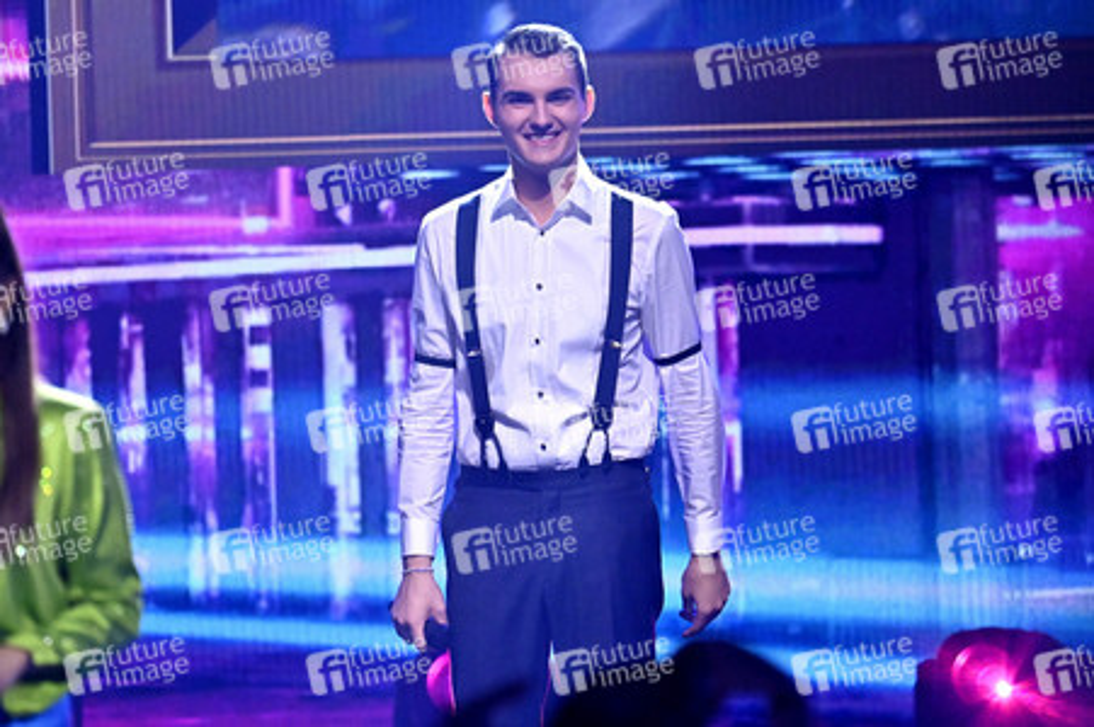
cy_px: 364
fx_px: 12146
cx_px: 547
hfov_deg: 5.2
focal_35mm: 400
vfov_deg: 3.4
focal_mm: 400
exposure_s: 1/640
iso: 5000
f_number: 5
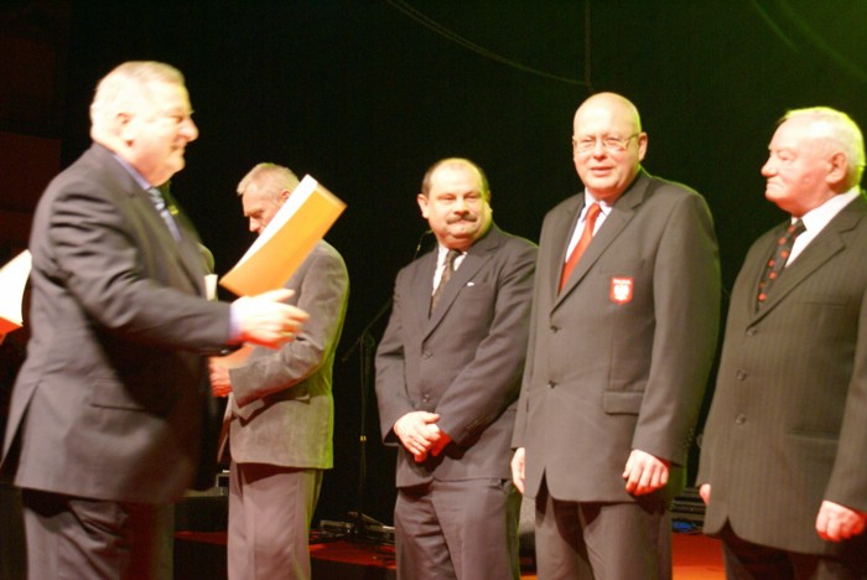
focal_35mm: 68
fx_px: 1627
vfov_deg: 20.2
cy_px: 290
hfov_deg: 29.8
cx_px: 434
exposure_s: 1/25
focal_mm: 45
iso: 800
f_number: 5.6
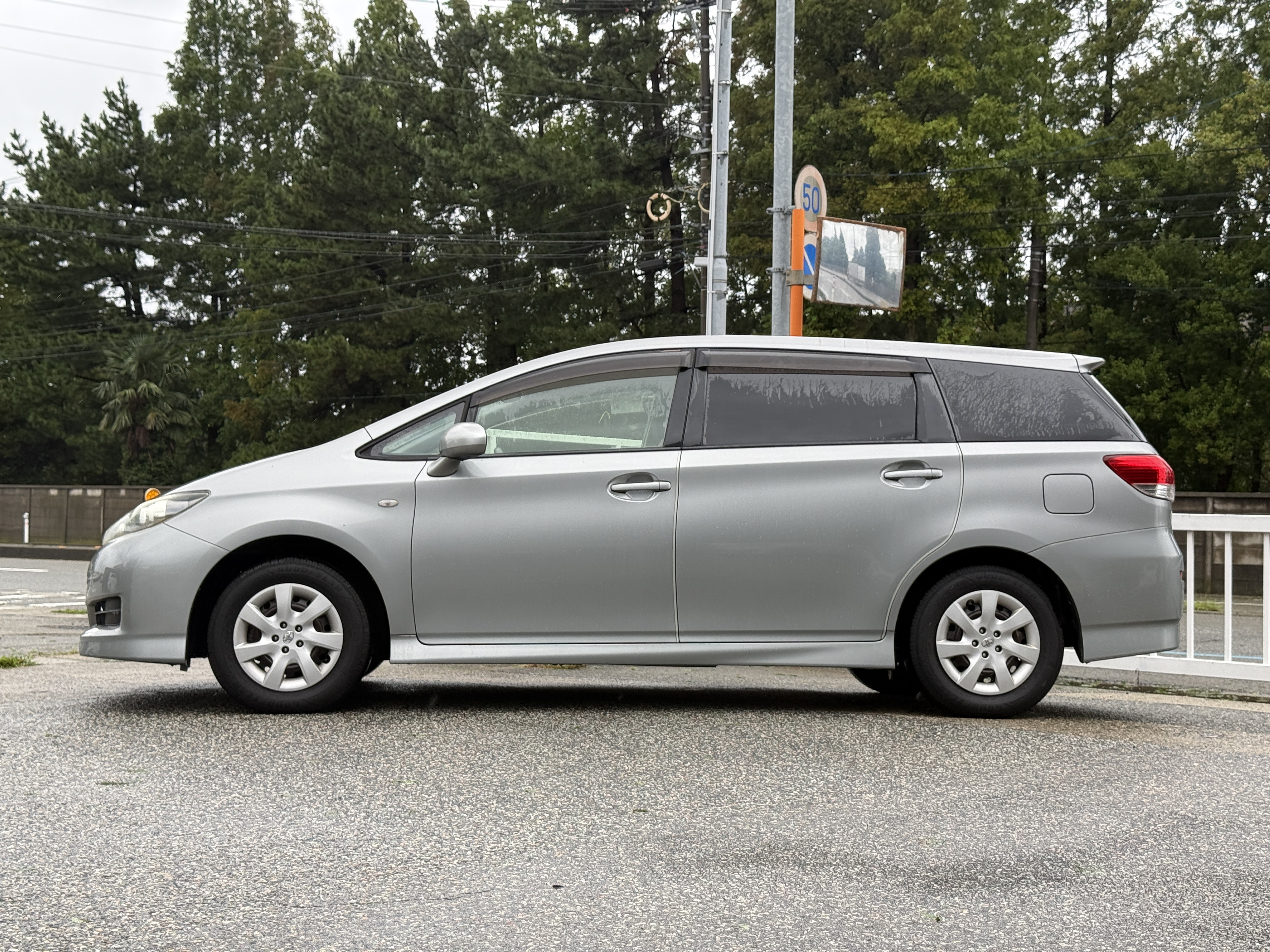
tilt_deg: +1.4
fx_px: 1761
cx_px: 635
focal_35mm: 48
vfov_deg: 30.3
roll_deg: -1.4
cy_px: 476
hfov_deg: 39.7
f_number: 1.78
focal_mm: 6.76
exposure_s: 1/636
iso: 64
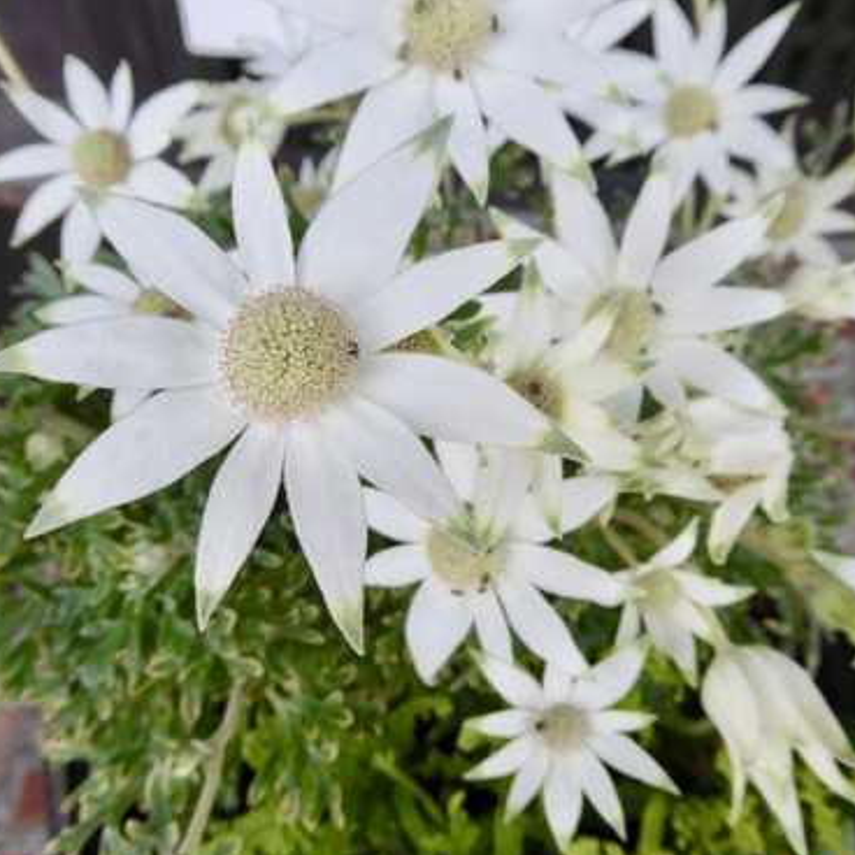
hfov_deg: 54.0
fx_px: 838
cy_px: 431
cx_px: 418
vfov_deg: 54.0
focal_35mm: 30
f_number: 3.3
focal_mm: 4.3
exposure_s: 1/200
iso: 100
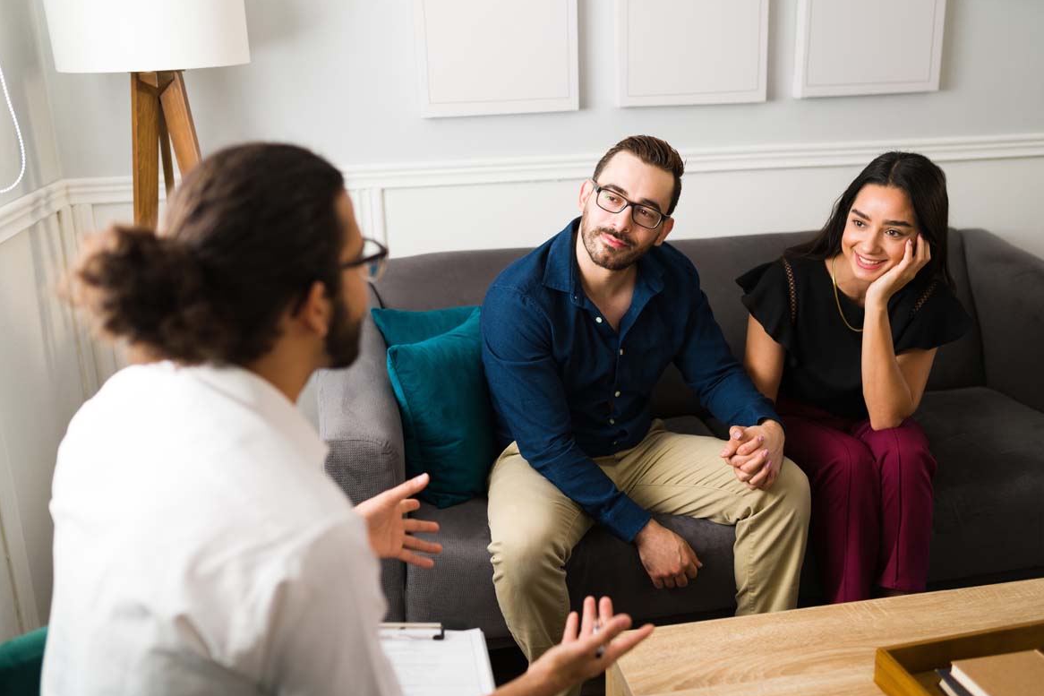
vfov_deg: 36.9
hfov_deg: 53.1
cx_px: 521
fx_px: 1044
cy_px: 355
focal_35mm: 36
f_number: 1.8
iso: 250
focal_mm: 35
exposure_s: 1/125
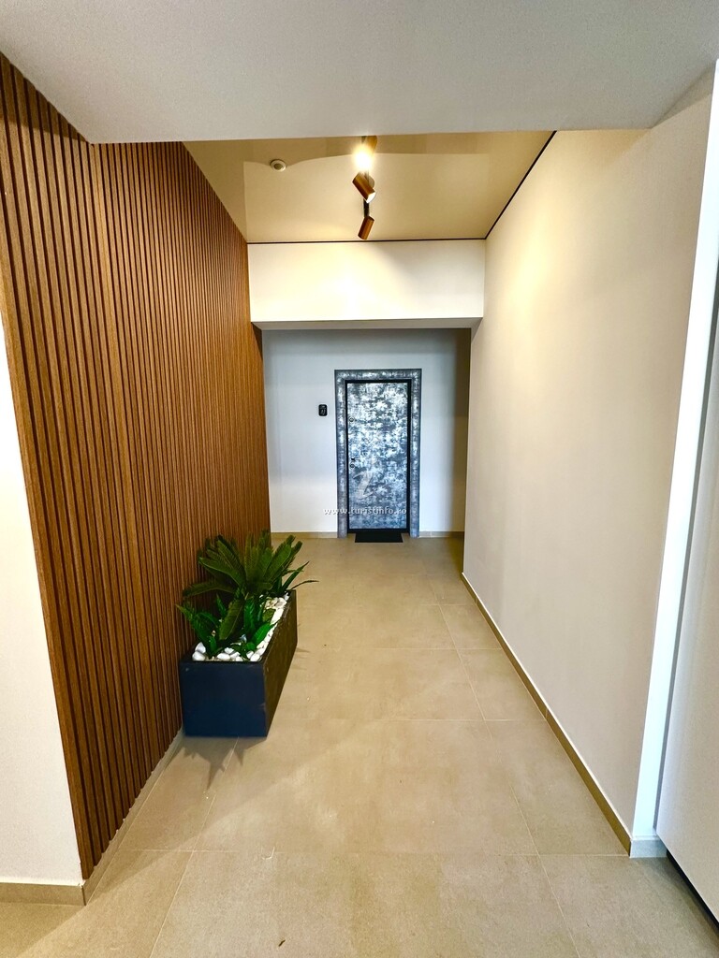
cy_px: 479
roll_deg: +0.1
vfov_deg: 102.1
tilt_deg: -7.6
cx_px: 360
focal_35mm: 14
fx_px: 388
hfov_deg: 85.7
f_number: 2.2
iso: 250
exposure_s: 1/99
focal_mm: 2.22
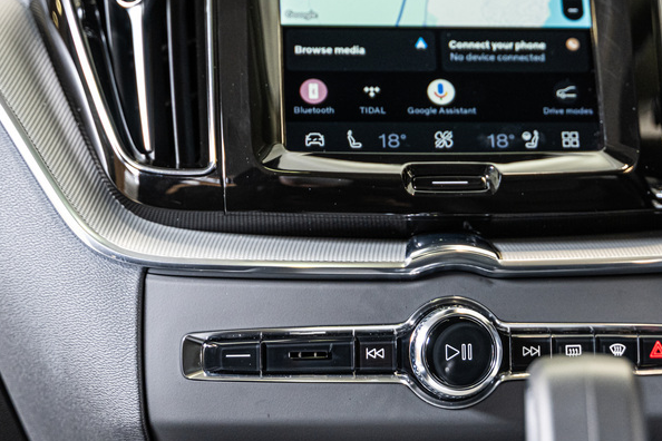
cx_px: 435
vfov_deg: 14.7
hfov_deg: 21.8
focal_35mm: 93
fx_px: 1710
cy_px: 133
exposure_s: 1/125
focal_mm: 54
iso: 1600
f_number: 2.8
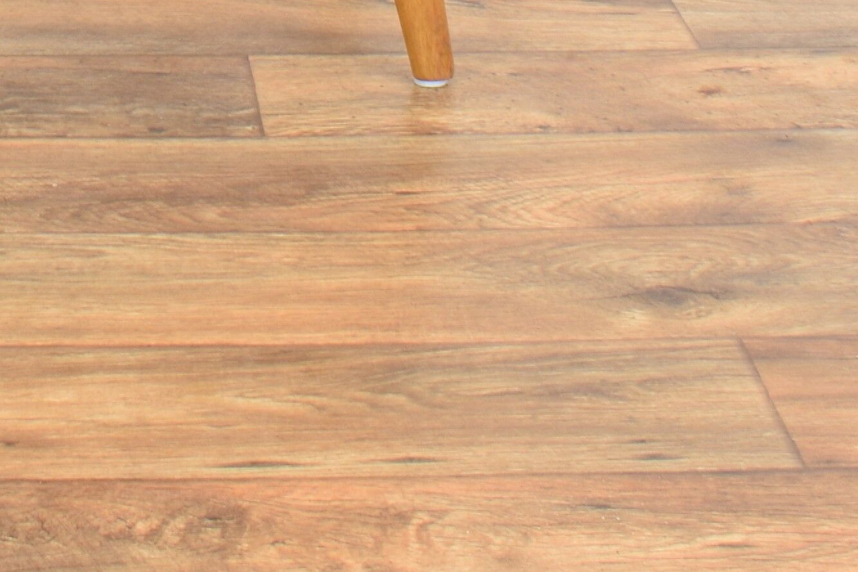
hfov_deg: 15.0
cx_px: 98
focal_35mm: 135
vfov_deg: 9.4
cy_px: -665
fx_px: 3218
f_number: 22
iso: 100
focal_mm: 20
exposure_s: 5
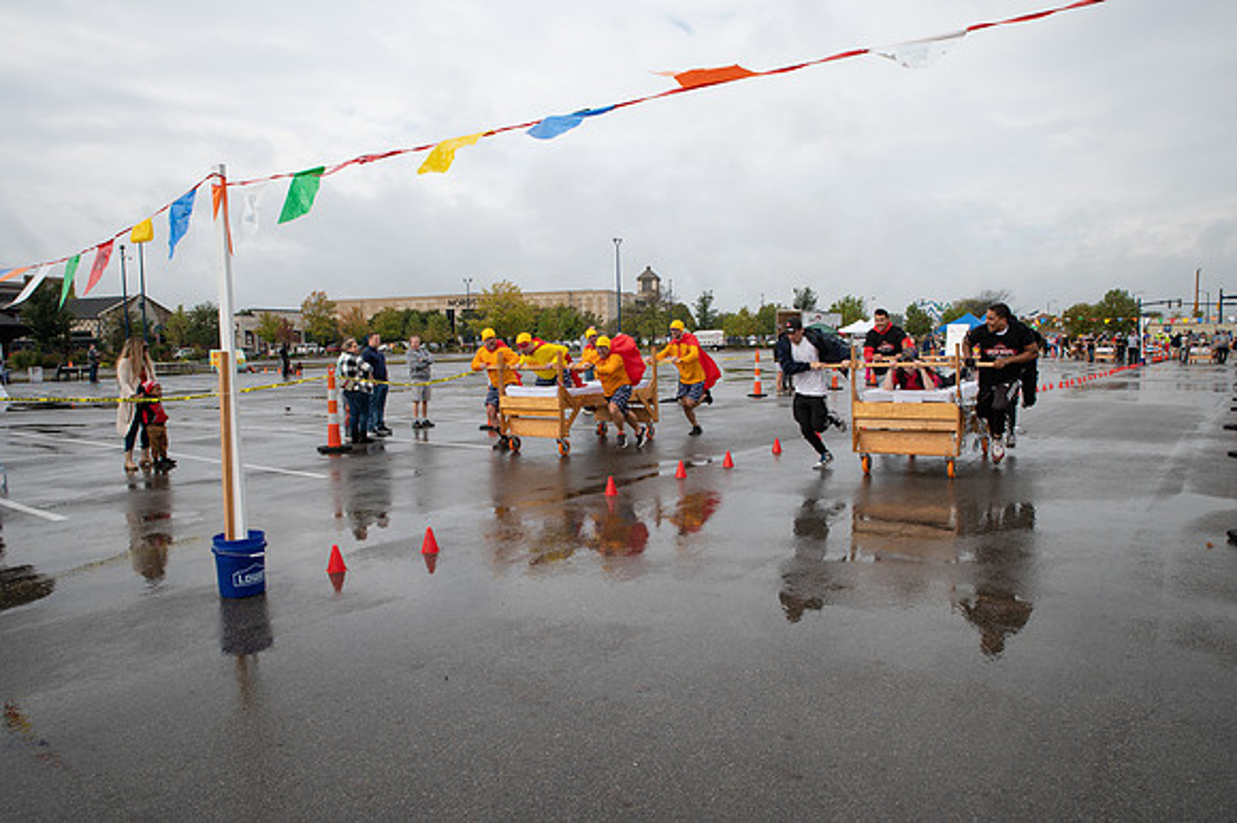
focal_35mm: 24
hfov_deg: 73.8
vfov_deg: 53.1
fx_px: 824
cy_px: 412
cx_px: 618
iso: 400
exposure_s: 1/500
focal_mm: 24
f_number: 7.1
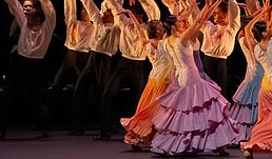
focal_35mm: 417
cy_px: 37
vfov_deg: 3.0
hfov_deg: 5.1
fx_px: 3037
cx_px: 304
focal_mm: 166
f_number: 6.3
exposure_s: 1/400
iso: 20000
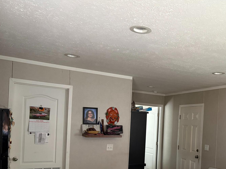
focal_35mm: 40
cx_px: 162
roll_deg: -2.4
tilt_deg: +0.0
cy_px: 128
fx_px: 261
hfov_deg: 45.6
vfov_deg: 35.1
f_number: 1.6
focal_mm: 5.96
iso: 500
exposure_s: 1/60
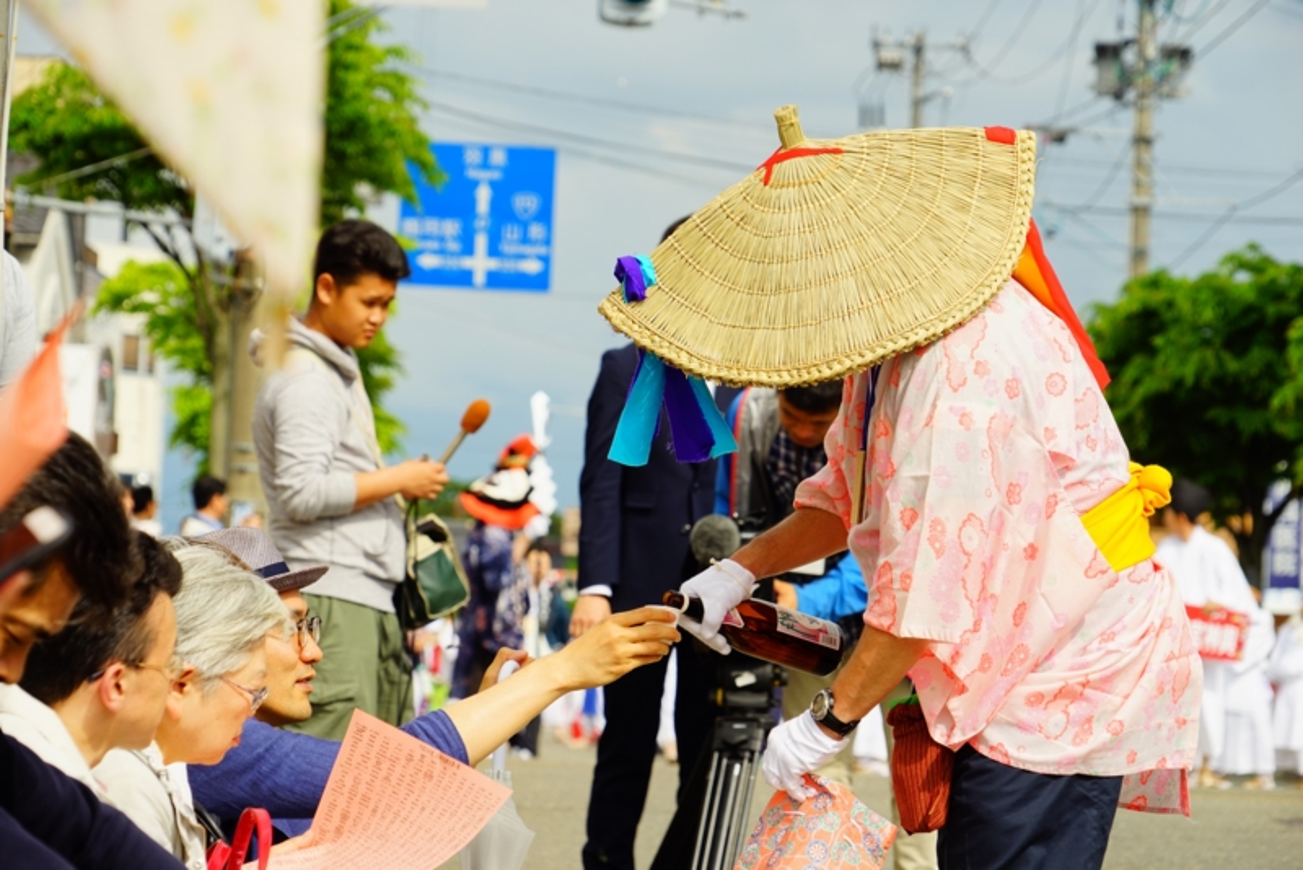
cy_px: 435
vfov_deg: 9.0
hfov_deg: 13.5
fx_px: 5503
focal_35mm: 152
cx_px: 652
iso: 100
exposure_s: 1/200
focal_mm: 152
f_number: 8
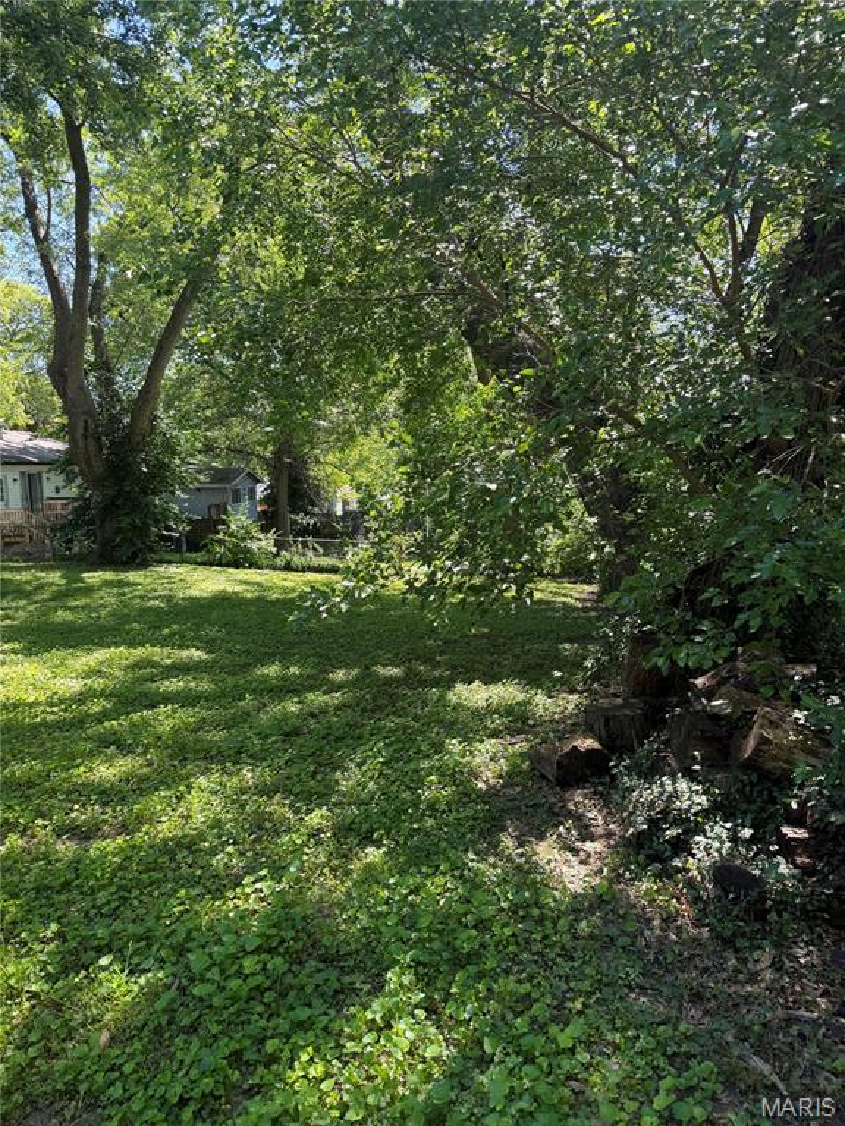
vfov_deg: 71.6
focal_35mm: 24
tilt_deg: -7.5
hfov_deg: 56.8
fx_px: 781
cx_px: 422
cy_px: 563
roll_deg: +0.6
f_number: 1.78
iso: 100
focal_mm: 6.76
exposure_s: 1/353
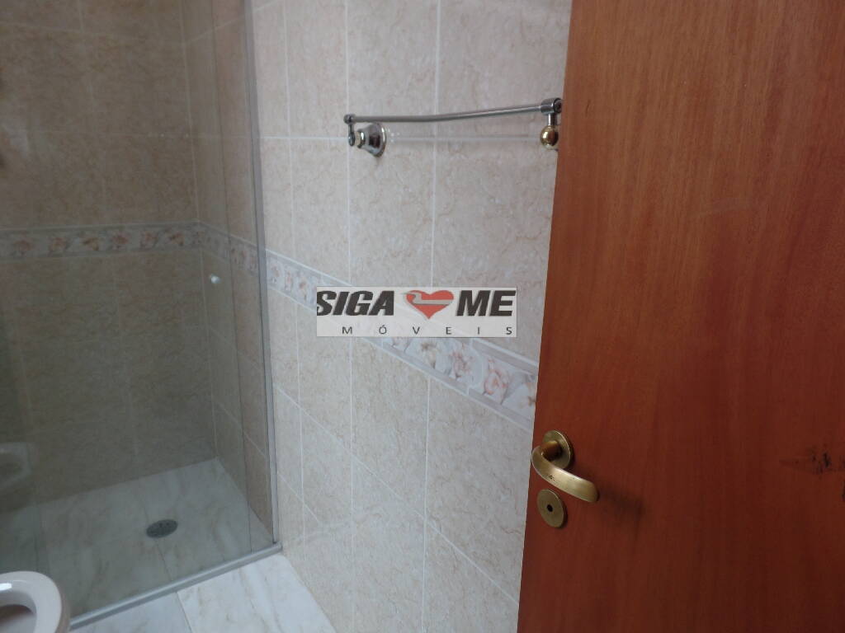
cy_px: 316
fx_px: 561
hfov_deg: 73.9
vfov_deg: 58.9
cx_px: 422
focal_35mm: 23
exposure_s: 1/30
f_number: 2.8
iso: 120
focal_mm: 4.1
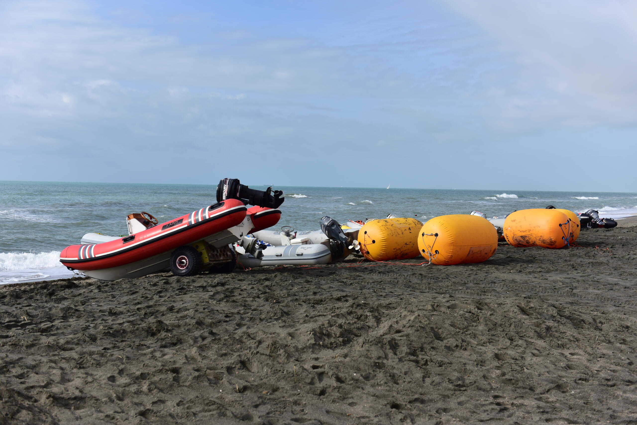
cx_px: 318
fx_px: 708
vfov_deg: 33.4
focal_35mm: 40
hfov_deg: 48.4
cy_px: 212
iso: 100
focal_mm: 40
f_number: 5
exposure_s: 1/800
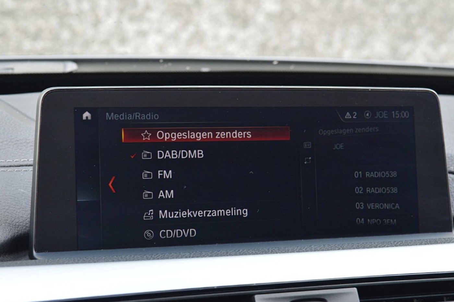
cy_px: 151
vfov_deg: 22.6
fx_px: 756
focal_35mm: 60
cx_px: 227
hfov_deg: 33.4
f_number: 8
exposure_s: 1/60
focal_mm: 40
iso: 800
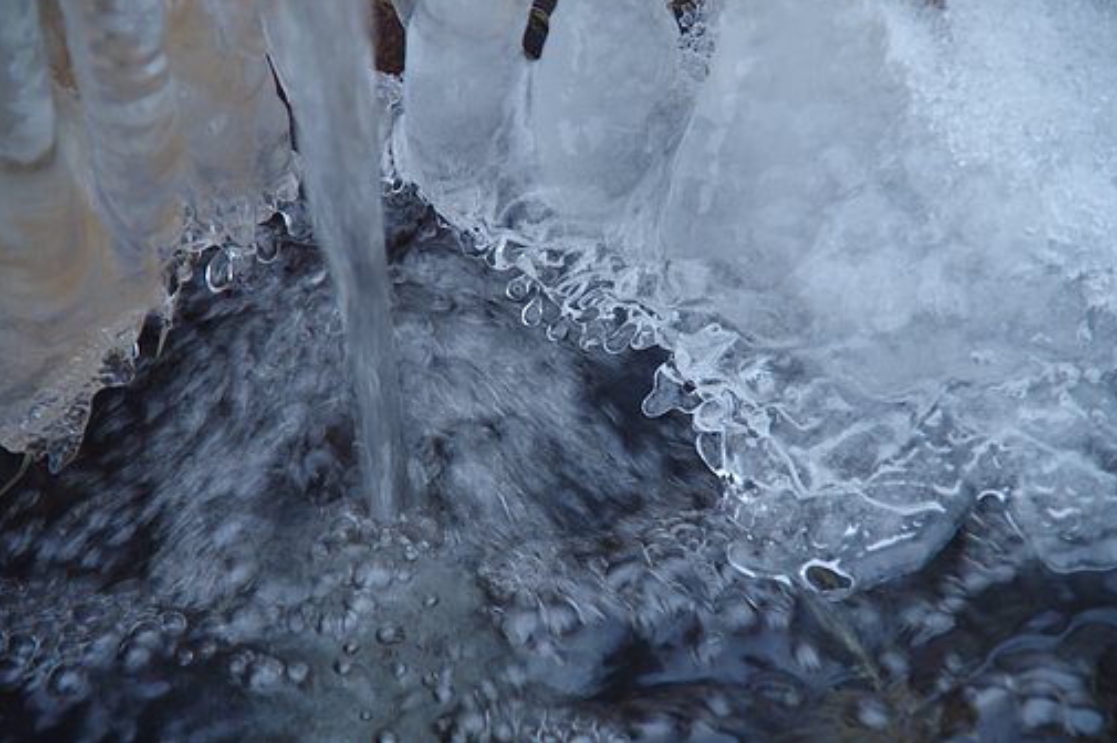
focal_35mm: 152
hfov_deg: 13.5
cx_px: 562
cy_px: 369
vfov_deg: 9.0
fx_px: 4713
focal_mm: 100
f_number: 5.6
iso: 400
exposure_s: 1/100
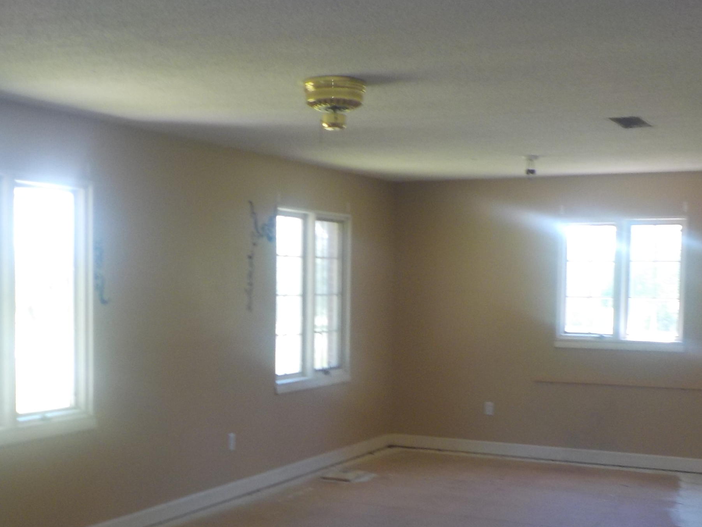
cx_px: 329
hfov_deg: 38.2
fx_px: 1014
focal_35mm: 50
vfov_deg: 28.9
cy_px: 354
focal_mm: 4.1
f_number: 3.3
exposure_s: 1/40
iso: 125
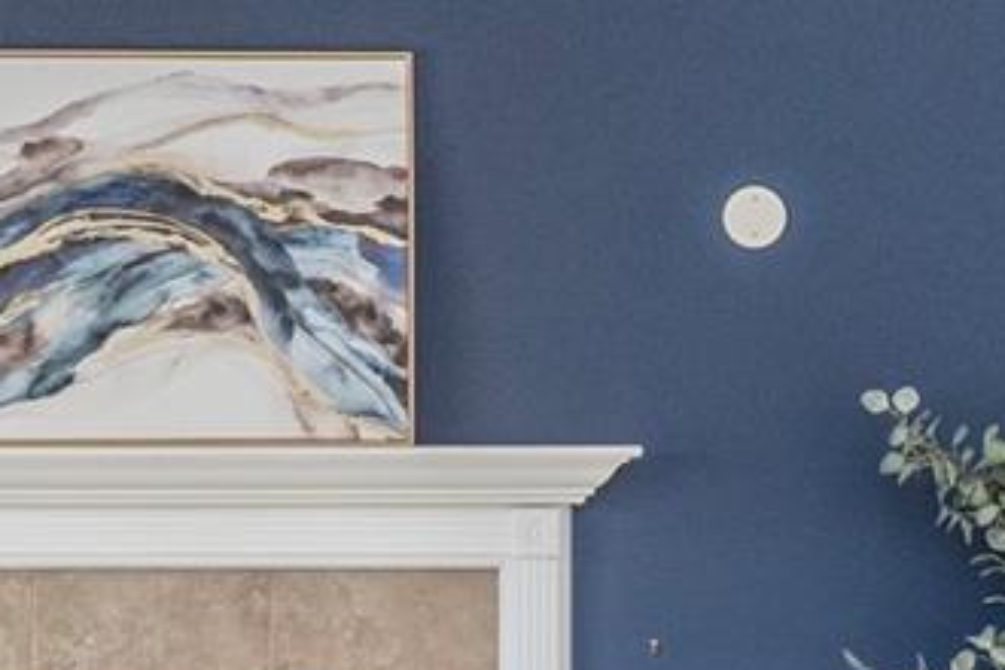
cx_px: 146
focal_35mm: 118
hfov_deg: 17.2
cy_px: 592
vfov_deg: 11.5
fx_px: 3294
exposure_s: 1/40
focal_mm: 19
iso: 320
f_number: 7.1
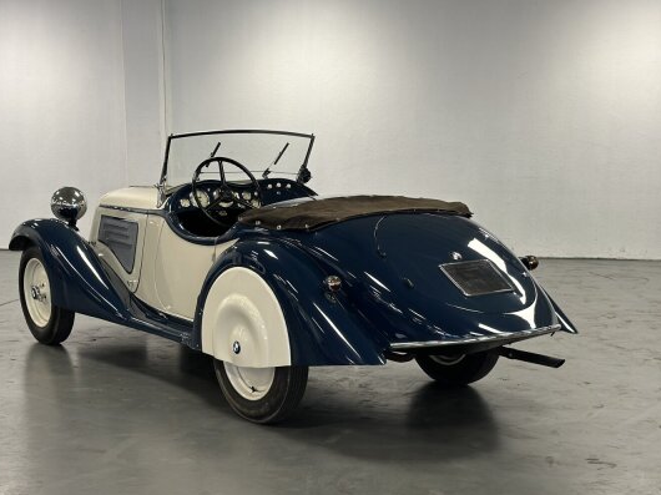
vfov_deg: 25.2
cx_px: 288
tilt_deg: -8.5
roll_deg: +0.5
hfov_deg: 33.2
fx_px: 1107
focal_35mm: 58
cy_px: 279
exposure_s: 1/50
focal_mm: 6.86
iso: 80
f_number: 1.78
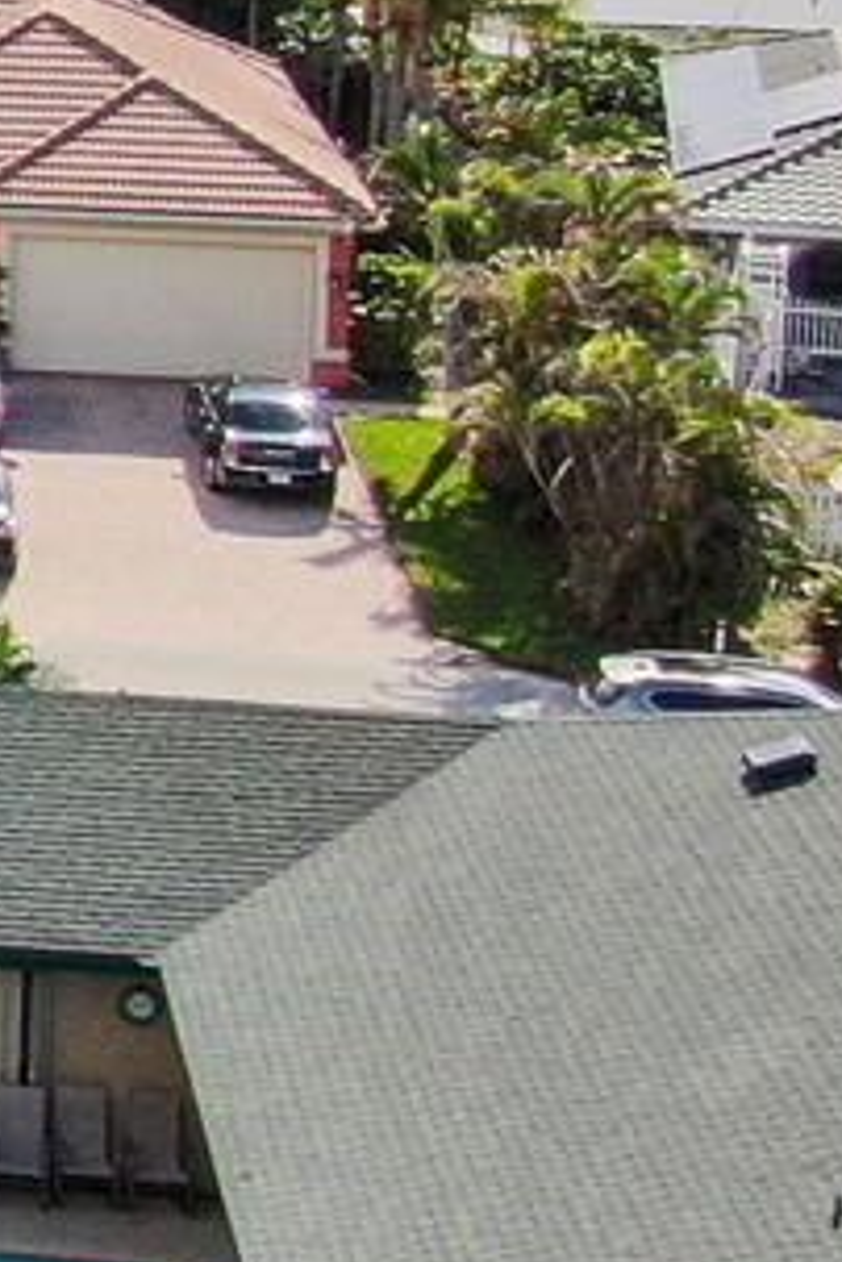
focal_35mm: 132
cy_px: 87
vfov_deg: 15.3
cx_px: -2434
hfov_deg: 7.5
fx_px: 4631
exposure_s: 1/1600
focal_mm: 4.39
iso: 100
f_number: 2.8
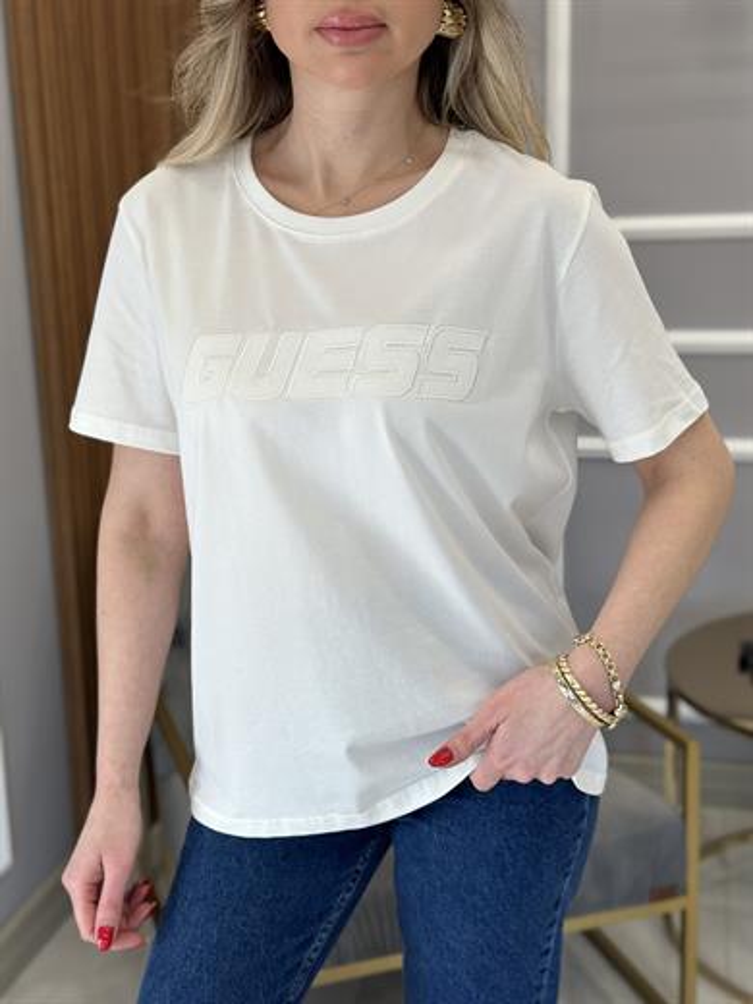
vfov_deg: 39.7
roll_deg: +1.7
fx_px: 1392
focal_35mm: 48
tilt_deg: -14.0
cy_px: 502
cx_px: 376
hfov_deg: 30.3
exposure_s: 1/320
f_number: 1.78
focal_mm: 6.86
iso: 80
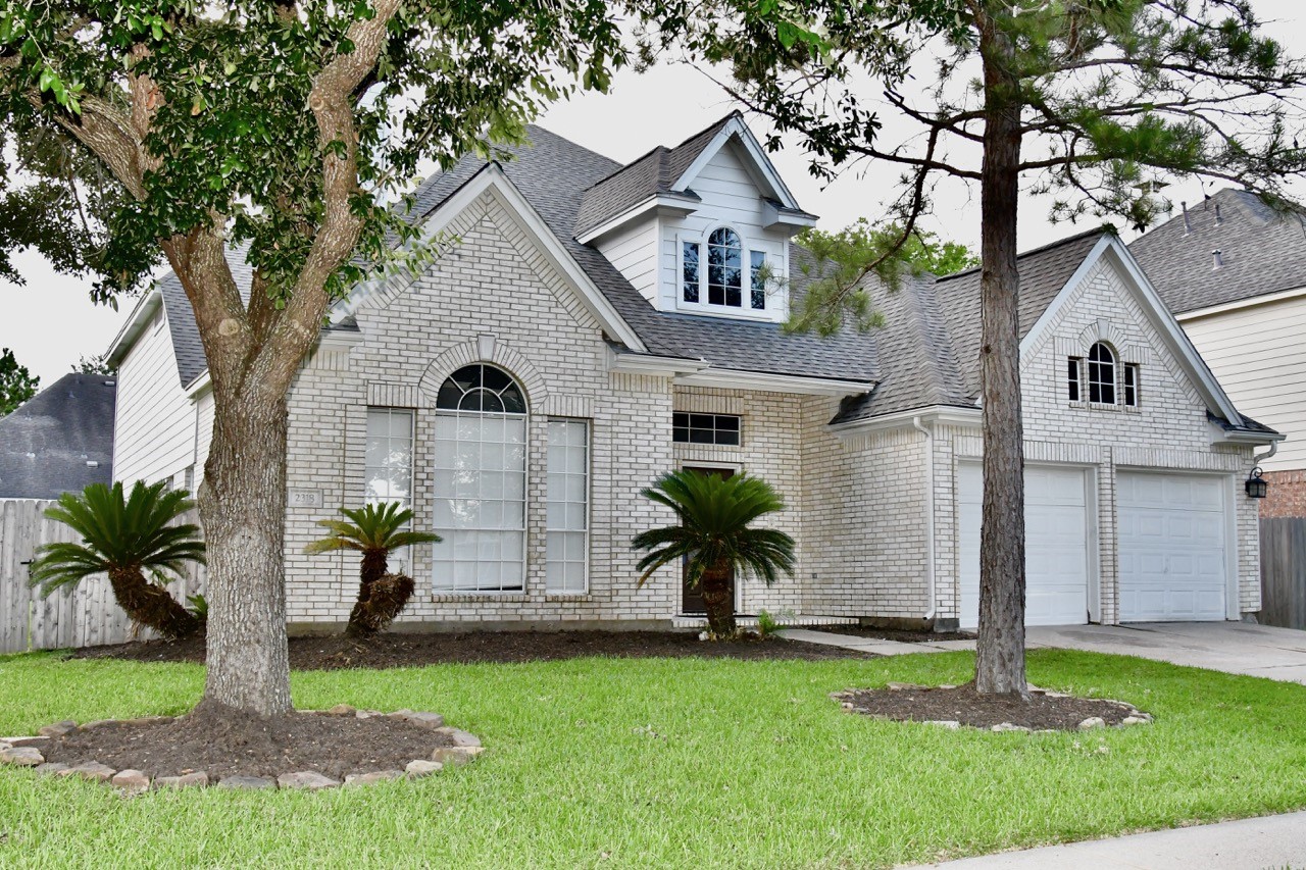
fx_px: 1306
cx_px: 653
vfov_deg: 36.9
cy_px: 435
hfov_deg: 53.1
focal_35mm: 36
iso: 2500
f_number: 6.3
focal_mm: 24
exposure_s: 1/250
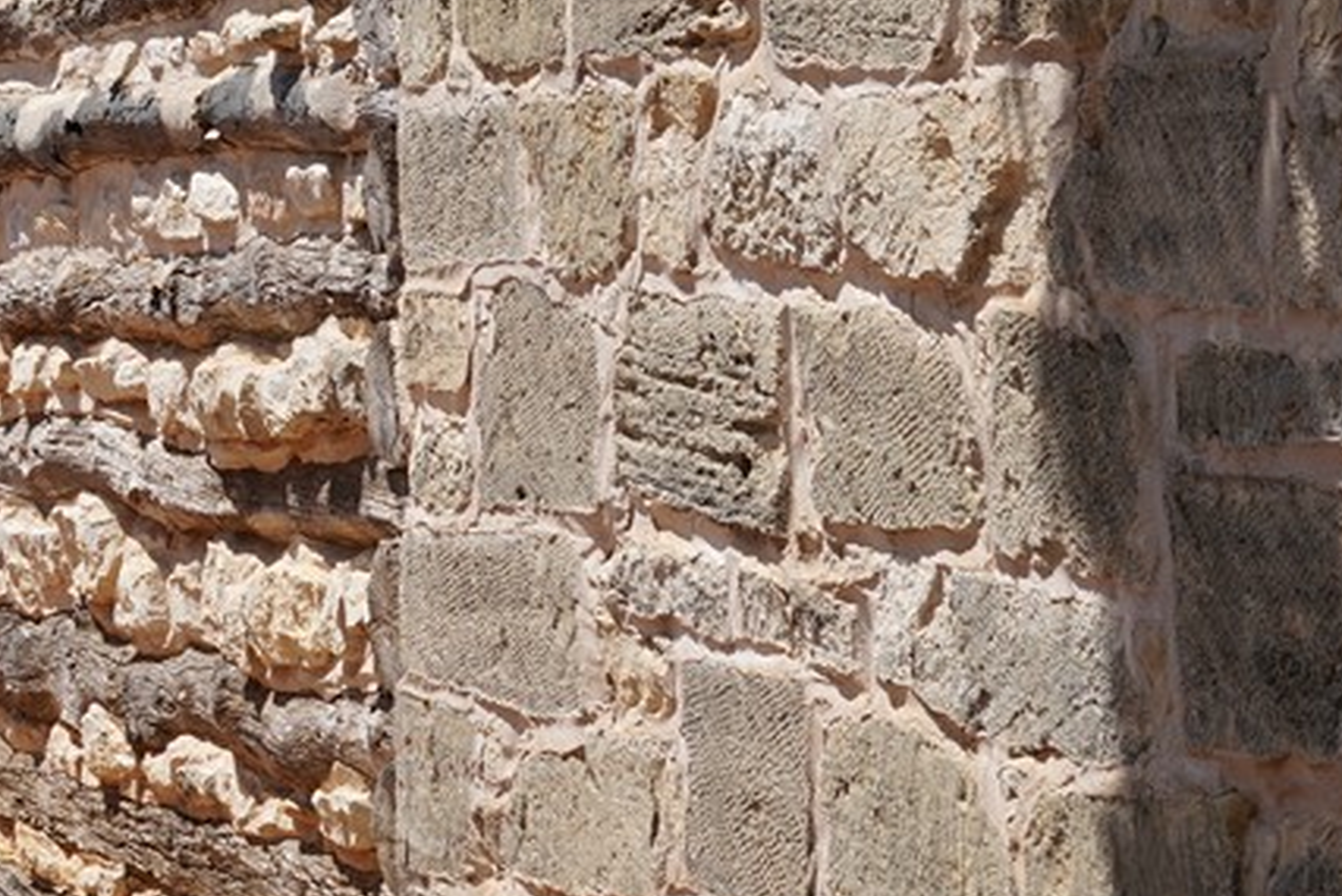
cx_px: -1100
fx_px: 4885
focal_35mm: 131
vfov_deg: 10.4
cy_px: -85
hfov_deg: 13.9
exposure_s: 1/100
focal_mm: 28
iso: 100
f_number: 14
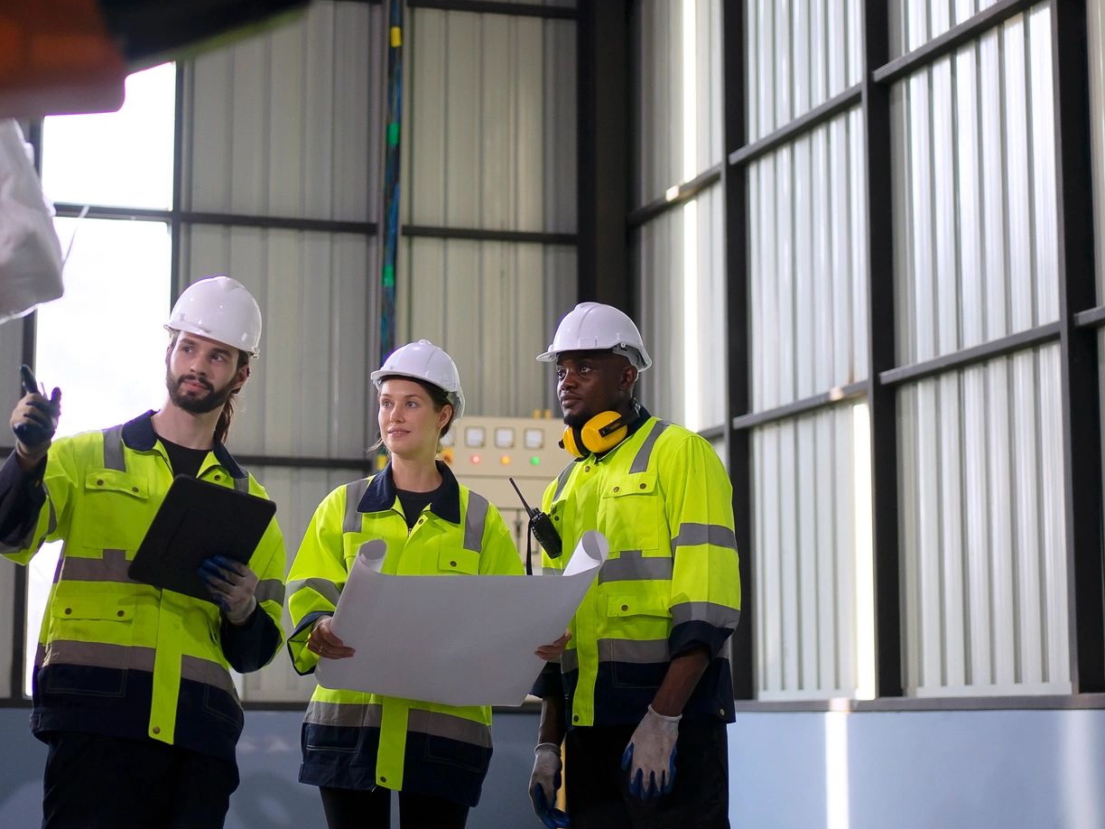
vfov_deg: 19.6
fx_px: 2394
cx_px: 424
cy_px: 383
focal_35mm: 75
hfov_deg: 25.9
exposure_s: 1/200
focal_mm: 45
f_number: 1.8
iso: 400
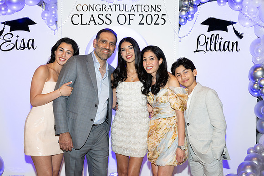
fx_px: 345
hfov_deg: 41.9
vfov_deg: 28.7
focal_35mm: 47
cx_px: 132
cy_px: 88
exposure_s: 1/80
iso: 1000
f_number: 5.6
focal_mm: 47
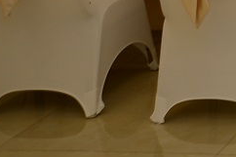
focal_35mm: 129
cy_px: -172
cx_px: 589
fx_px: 845
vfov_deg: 9.8
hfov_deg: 12.2
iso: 200
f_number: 5.6
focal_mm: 24
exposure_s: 1/60
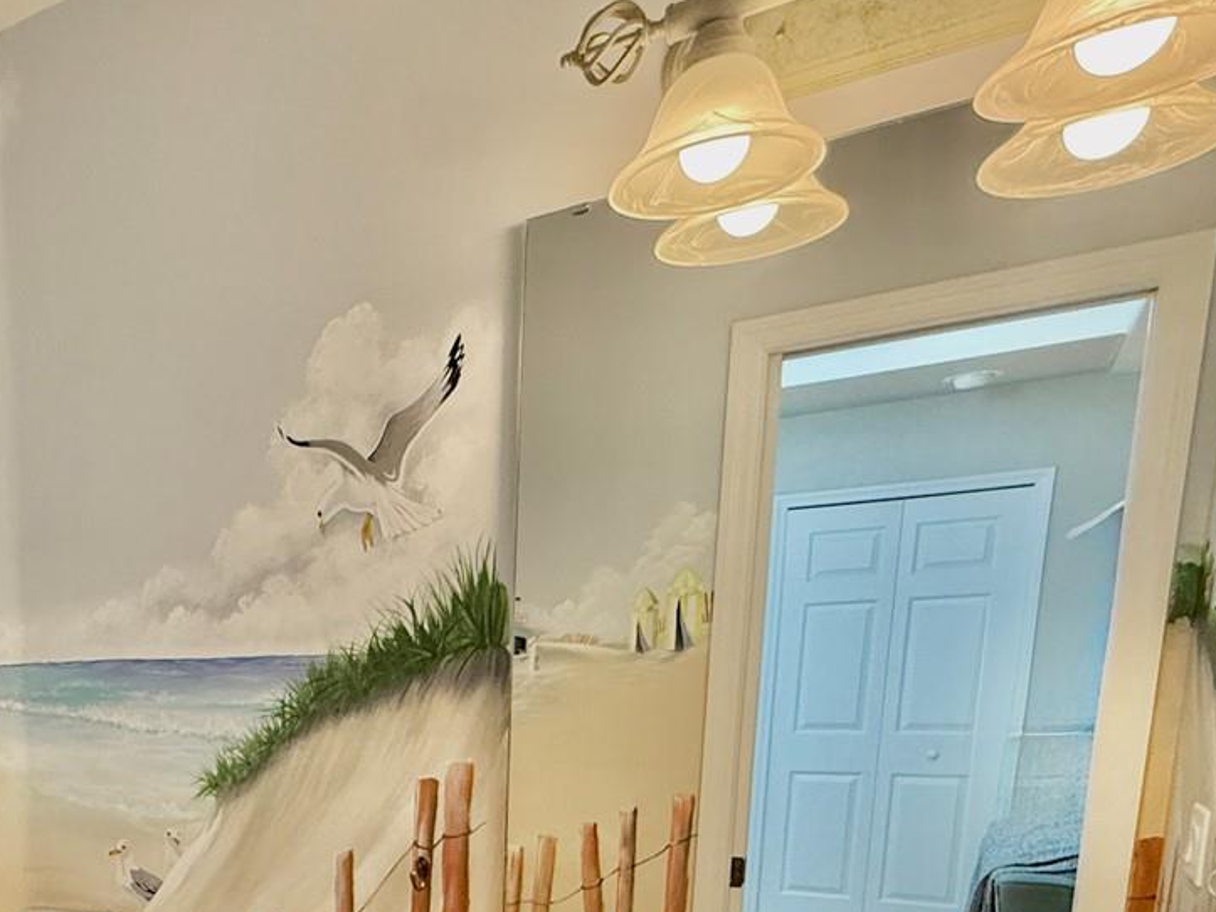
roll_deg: +0.1
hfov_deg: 51.9
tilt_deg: -8.7
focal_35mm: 31
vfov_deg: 41.5
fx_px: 1089
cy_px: 838
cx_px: 136
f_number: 2.2
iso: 320
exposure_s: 1/120
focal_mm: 2.22
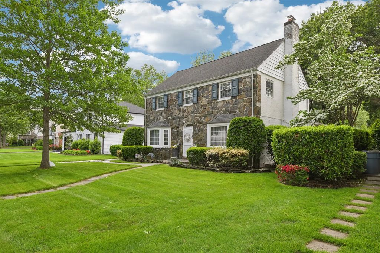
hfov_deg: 76.1
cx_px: 190
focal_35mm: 23
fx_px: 243
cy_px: 126
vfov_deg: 55.1
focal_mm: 23
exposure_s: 1/200
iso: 320
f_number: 8
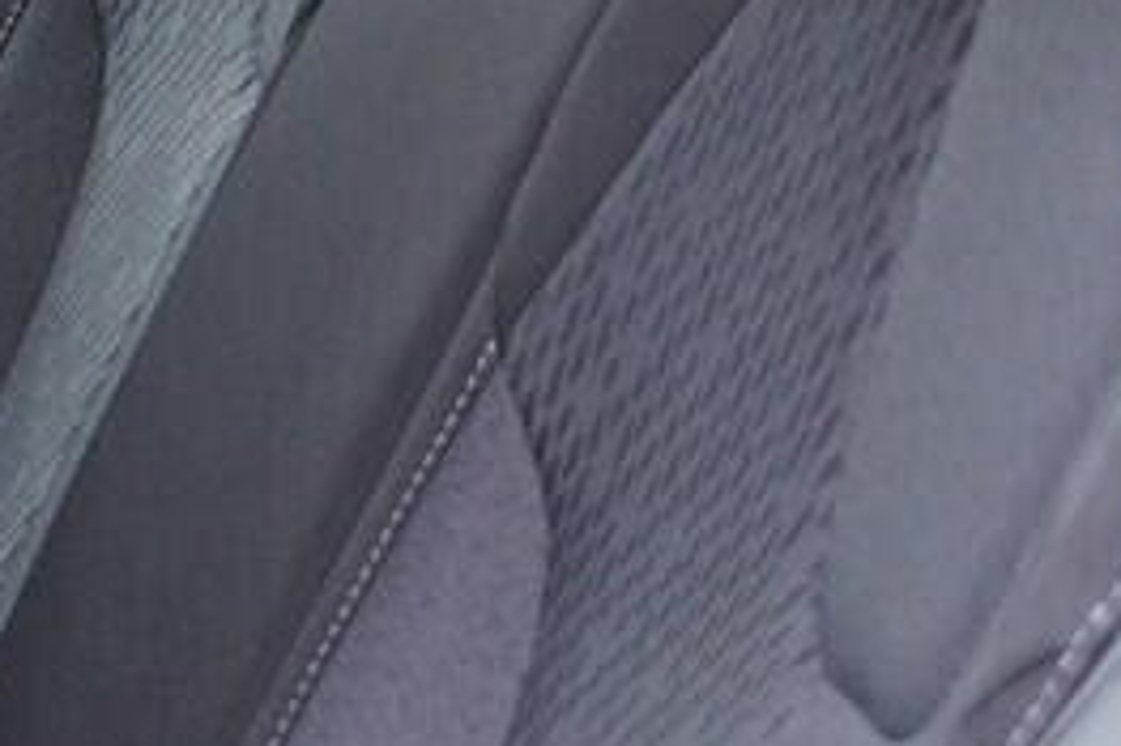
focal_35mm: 197
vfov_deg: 6.9
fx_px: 6130
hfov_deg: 9.5
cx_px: -1347
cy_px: 972
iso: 500
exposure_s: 1/40
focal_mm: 24
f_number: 2.8
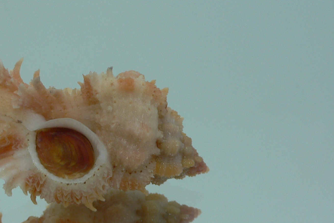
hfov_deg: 34.8
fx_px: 520
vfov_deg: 24.1
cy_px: 139
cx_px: 80
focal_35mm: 56
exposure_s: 1/60
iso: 80
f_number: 2.8
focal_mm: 4.6
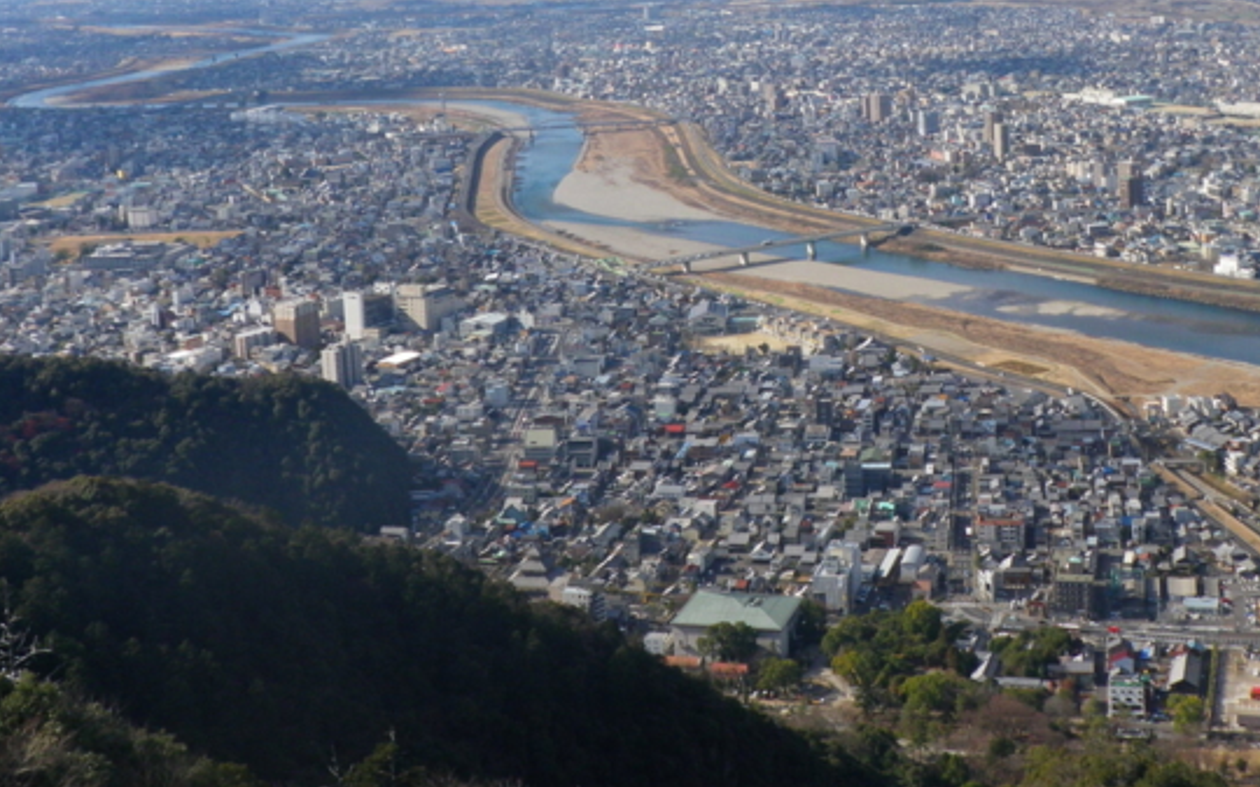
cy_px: 133
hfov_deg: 36.8
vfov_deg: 23.1
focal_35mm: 55
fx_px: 1888
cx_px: 763
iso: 64
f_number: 6.3
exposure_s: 1/200
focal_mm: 6.2
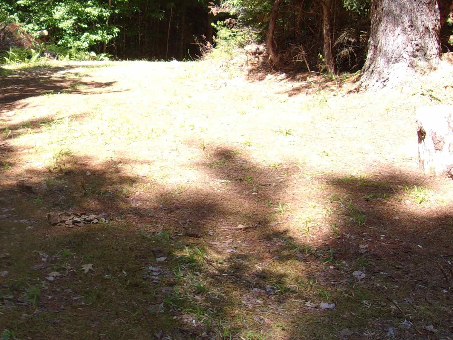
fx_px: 668
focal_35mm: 51
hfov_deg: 36.9
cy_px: 91
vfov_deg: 28.2
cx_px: 135
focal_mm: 4.9
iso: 80
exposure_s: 1/170
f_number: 3
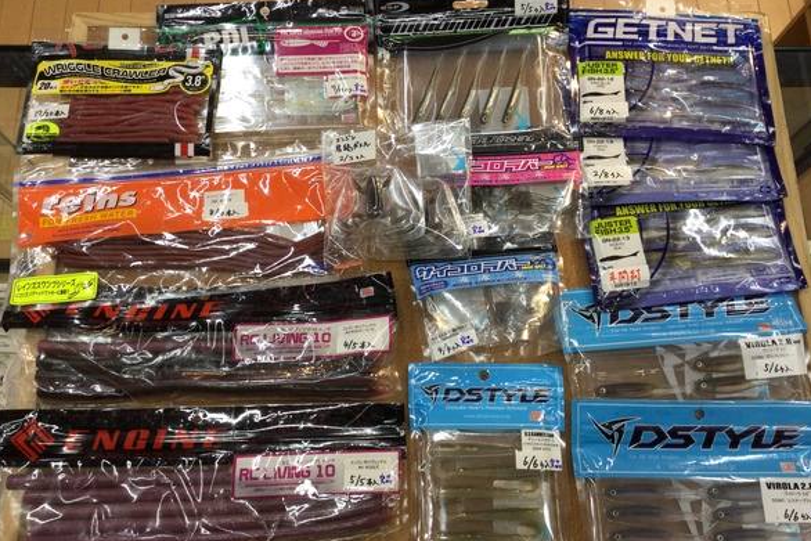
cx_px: 403
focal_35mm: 33
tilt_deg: -73.3
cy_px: 257
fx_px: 744
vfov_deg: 40.0
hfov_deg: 57.2
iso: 32
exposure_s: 1/60
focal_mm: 3.3
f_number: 2.4
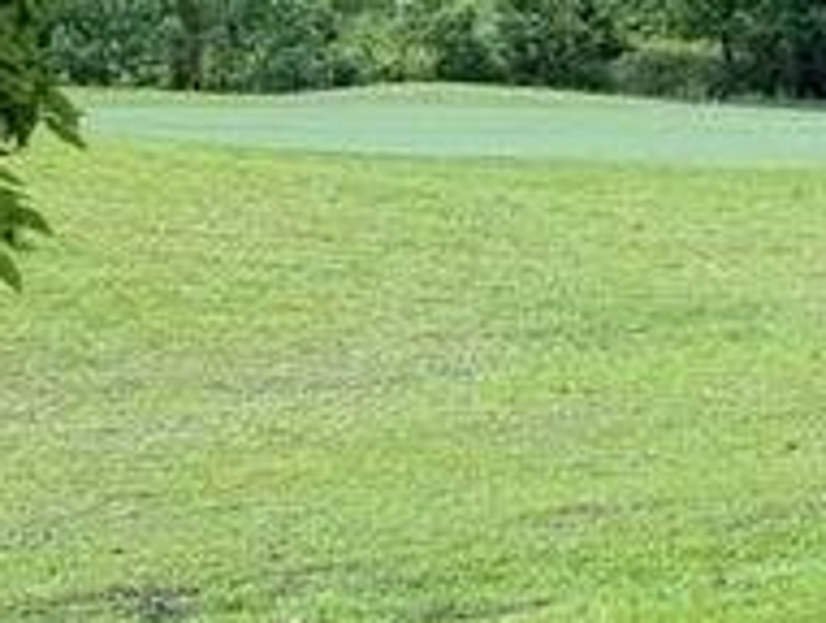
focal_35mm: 107
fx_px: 2558
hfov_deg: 14.7
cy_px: -104
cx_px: 1702
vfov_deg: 13.5
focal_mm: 6.76
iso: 100
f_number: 1.78
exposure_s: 1/580
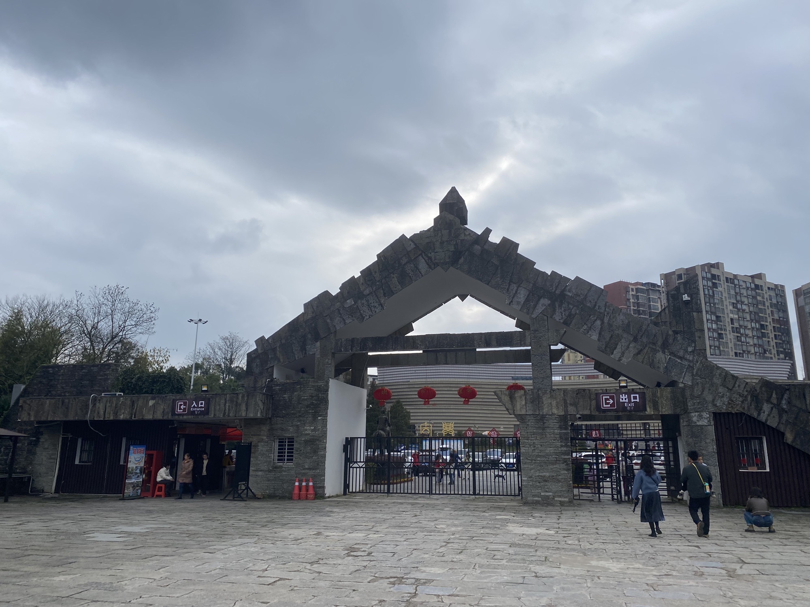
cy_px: 304
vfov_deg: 53.1
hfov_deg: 67.3
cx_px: 405
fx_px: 608
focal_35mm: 26
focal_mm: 4.25
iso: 32
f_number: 1.8
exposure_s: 1/3125
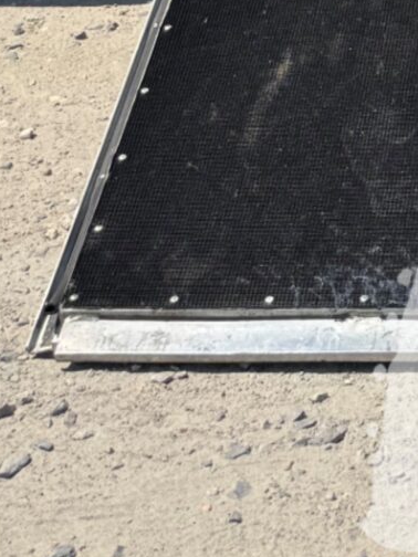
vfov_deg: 12.8
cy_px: -739
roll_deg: +0.7
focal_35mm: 122
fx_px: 1964
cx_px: 702
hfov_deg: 11.4
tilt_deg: -1.5
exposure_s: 1/4608
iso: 80
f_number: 1.78
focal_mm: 6.76
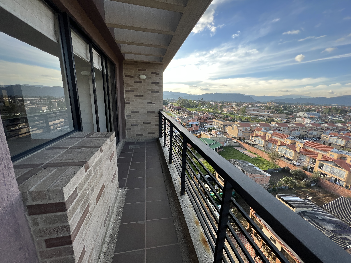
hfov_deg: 106.2
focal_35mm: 13
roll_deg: -3.5
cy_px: 132
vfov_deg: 89.9
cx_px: 176
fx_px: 132
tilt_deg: -10.9
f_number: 1.8
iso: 32
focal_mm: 1.57
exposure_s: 1/272
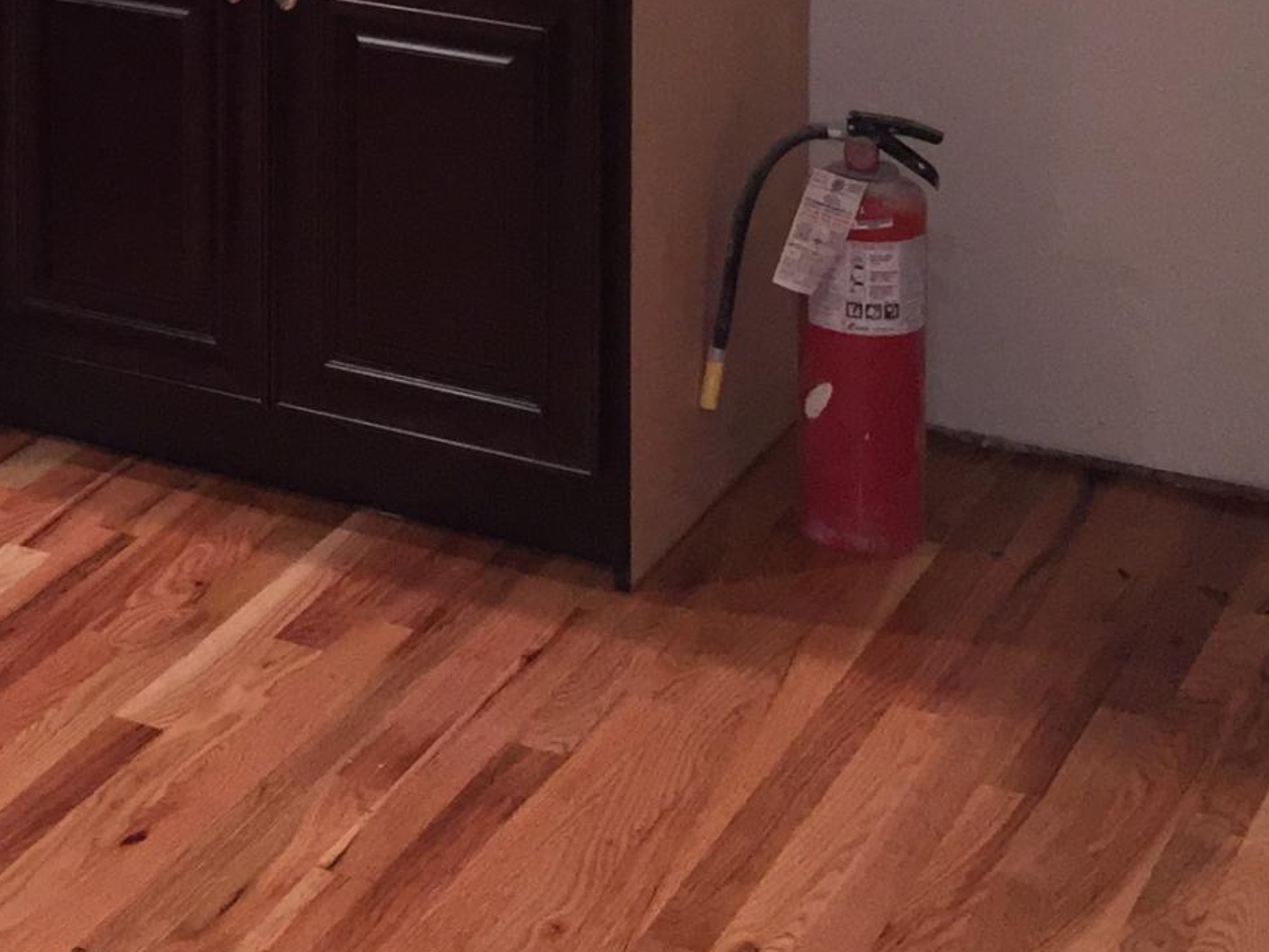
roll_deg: +0.8
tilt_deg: -3.9
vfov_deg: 14.7
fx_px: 3411
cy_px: -532
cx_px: -238
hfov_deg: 19.8
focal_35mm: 93
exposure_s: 1/24
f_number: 2.2
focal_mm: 4.15
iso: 125
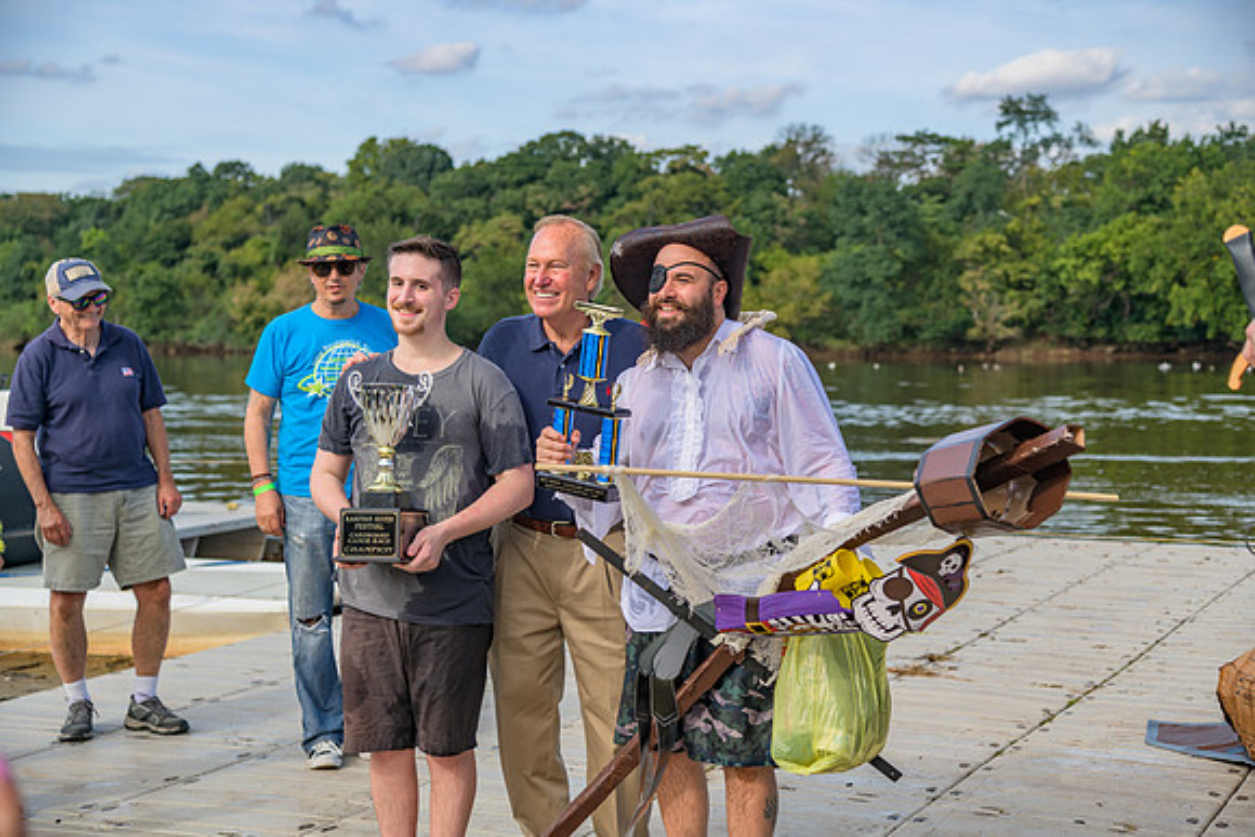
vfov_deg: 24.6
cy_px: 418
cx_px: 628
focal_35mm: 55
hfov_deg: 36.2
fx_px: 1918
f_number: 4
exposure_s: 1/250
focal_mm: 55
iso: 64
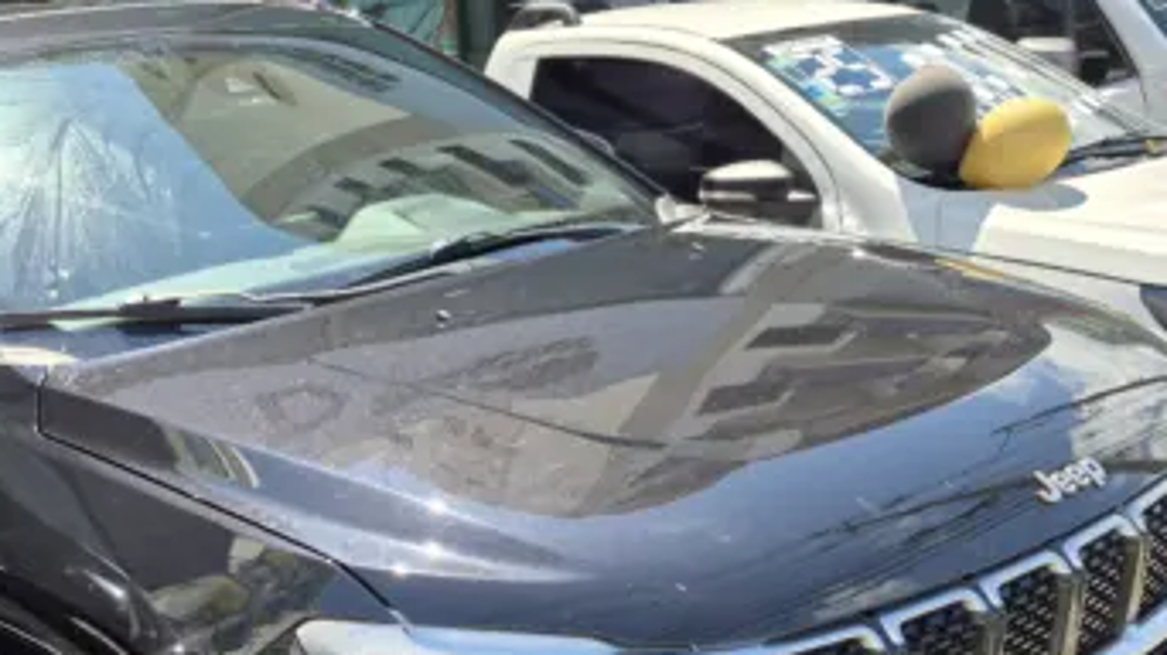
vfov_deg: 25.9
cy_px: 628
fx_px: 1361
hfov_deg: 45.3
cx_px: 334
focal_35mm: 44
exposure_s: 1/1032
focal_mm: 5.4
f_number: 1.8
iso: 25
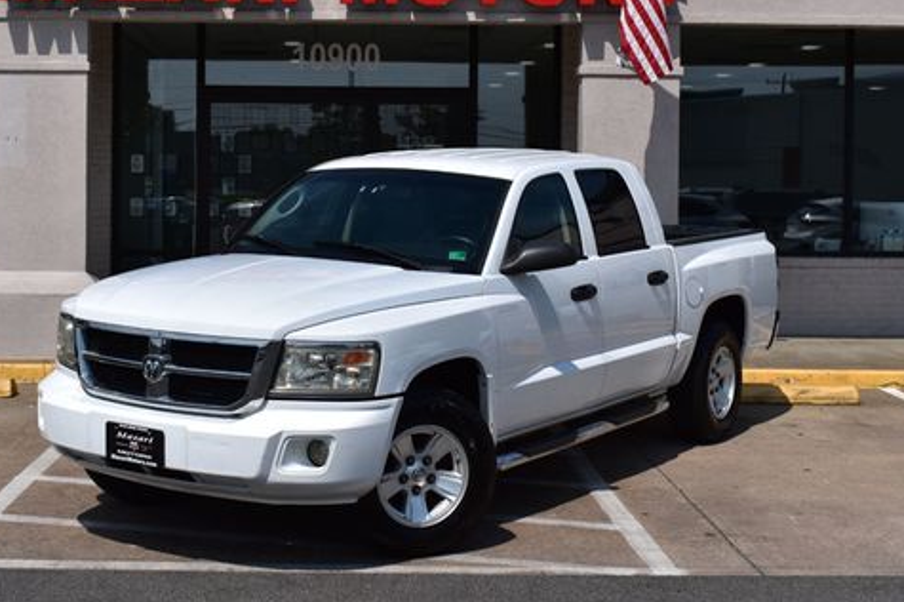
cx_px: 343
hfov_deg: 31.9
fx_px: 1573
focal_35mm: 63
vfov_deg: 21.6
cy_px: 219
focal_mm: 31
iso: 200
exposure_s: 1/640
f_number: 11
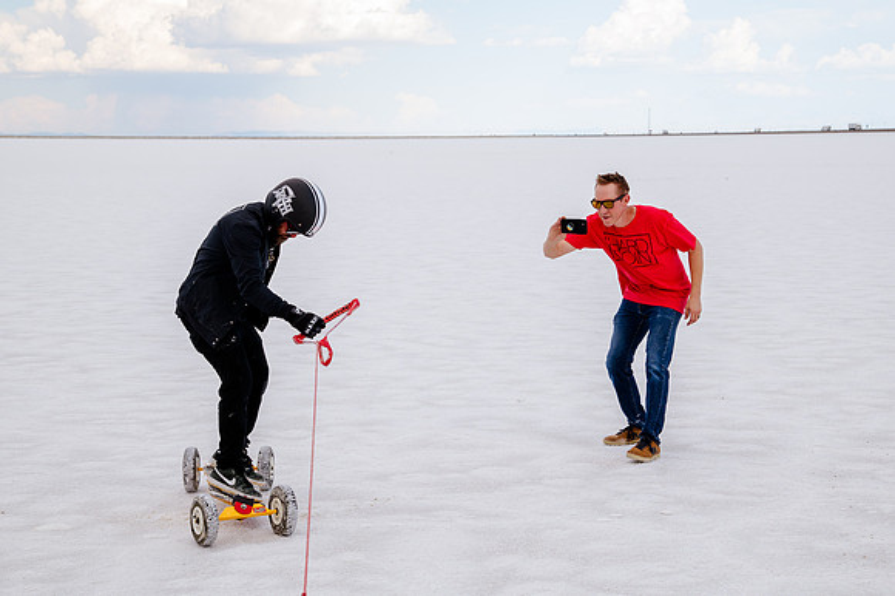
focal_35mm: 72
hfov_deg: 28.0
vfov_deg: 18.9
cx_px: 466
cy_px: 275
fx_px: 1792
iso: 400
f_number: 8
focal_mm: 65
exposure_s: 1/400
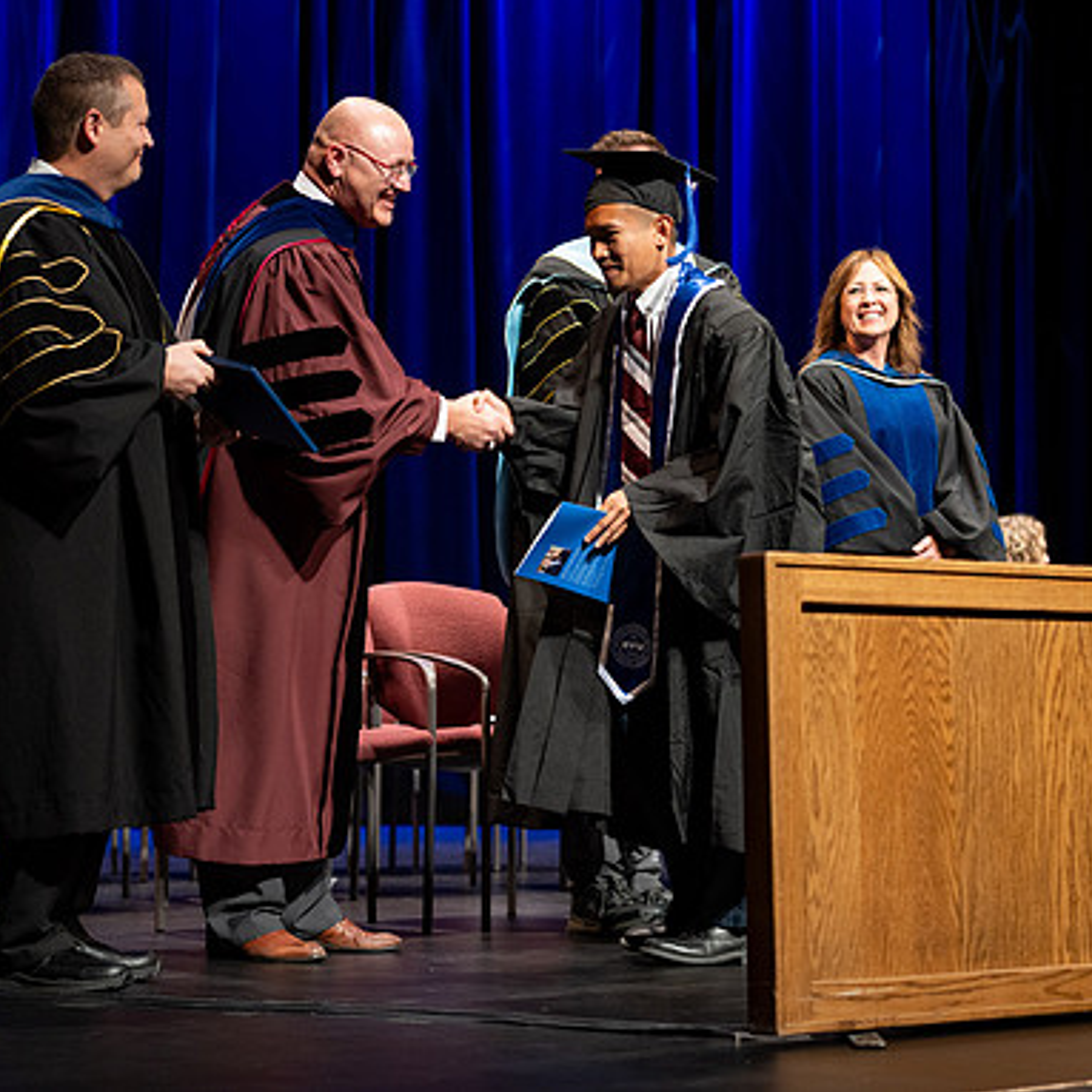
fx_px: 3212
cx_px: 496
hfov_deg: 19.3
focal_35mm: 90
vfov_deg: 19.3
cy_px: 543
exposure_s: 1/250
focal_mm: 70
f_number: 2.8
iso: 640
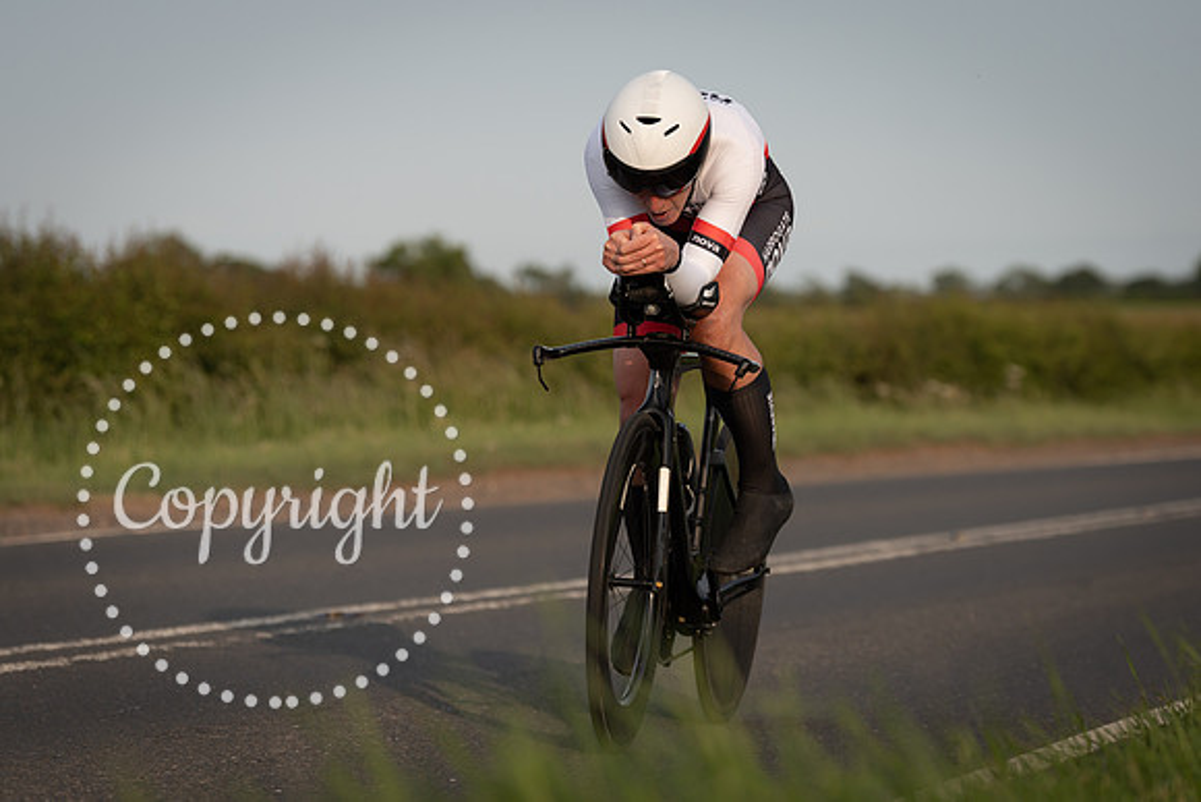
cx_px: 704
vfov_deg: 9.1
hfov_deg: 13.5
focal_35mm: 152
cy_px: 269
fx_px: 5059
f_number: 3.2
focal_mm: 114
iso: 100
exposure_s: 1/1000
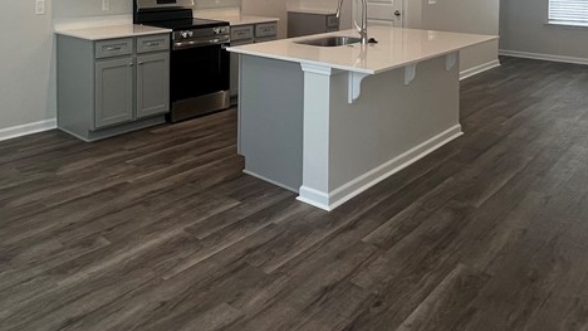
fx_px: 483
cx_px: 205
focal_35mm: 31
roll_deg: +0.2
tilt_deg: -2.2
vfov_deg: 33.9
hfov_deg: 61.4
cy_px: -11
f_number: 1.8
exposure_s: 1/120
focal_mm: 1.57
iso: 250
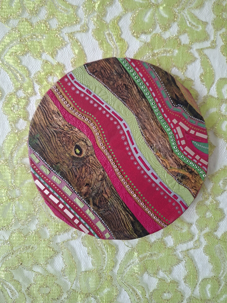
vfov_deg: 71.6
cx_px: 114
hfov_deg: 56.8
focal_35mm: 24
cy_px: 151
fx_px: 210
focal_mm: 5.54
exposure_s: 1/60
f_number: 1.8
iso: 320
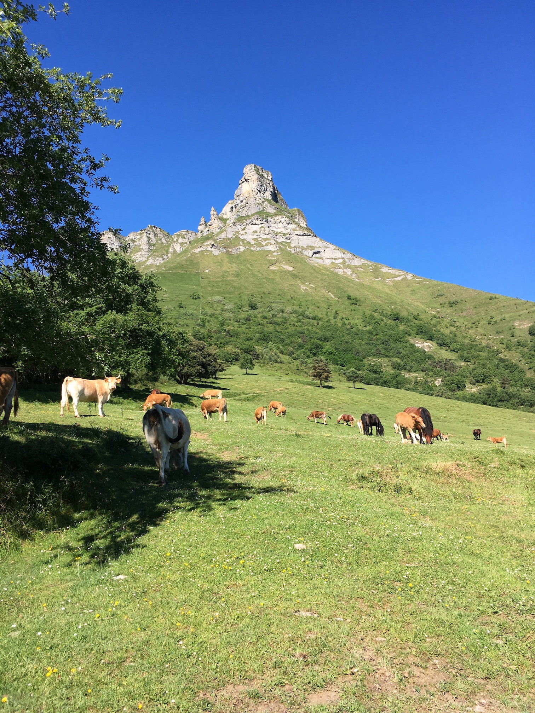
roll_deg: +7.6
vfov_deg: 61.7
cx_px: 268
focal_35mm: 29
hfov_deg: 48.2
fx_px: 598
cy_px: 356
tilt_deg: +10.4
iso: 25
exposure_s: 1/836
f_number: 2.2
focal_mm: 4.15
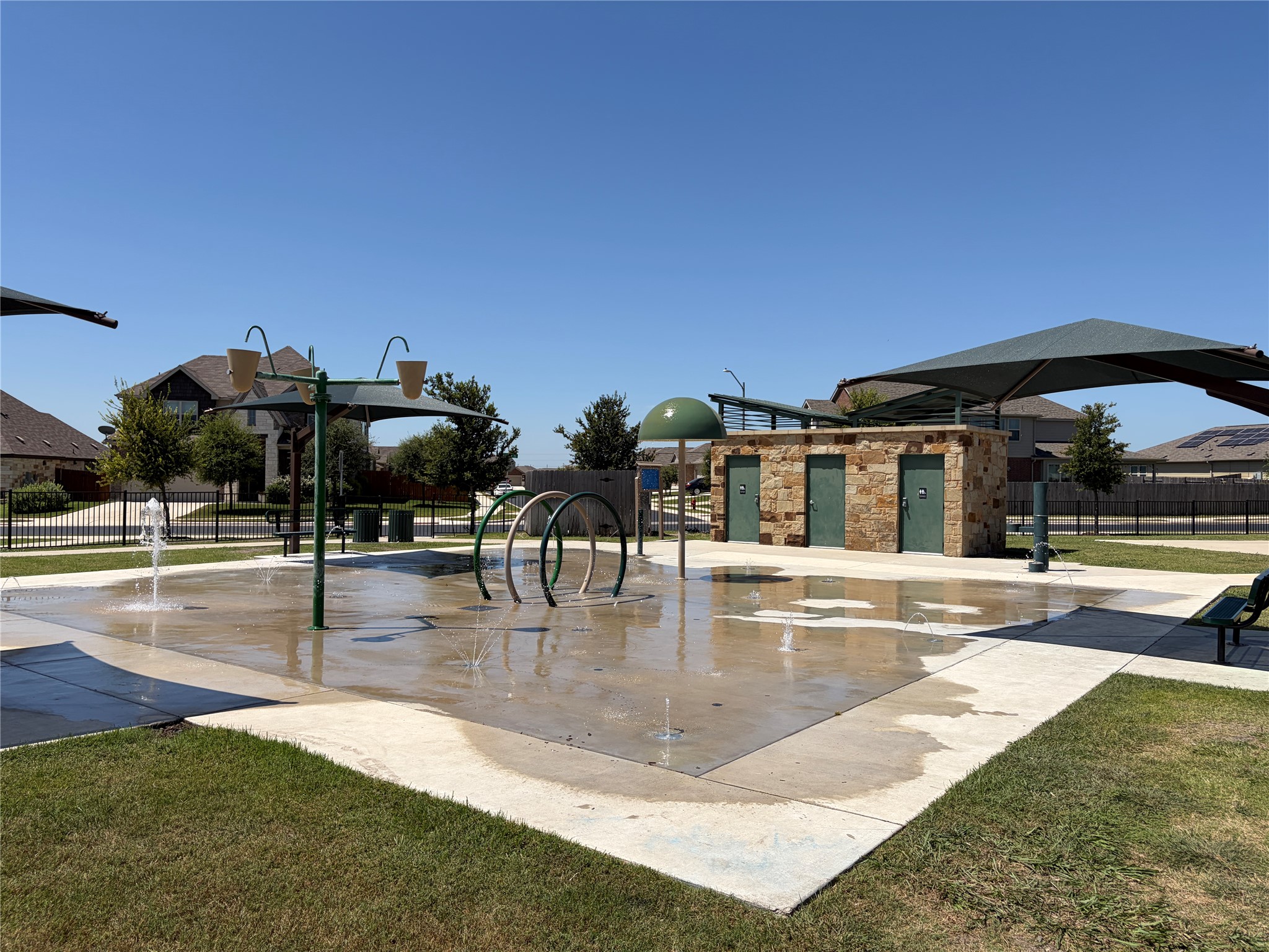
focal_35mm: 26
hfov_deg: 67.3
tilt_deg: +2.0
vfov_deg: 53.1
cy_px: 476
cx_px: 634
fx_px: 953
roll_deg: -0.5
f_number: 1.6
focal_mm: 5.96
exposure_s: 1/4950
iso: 50
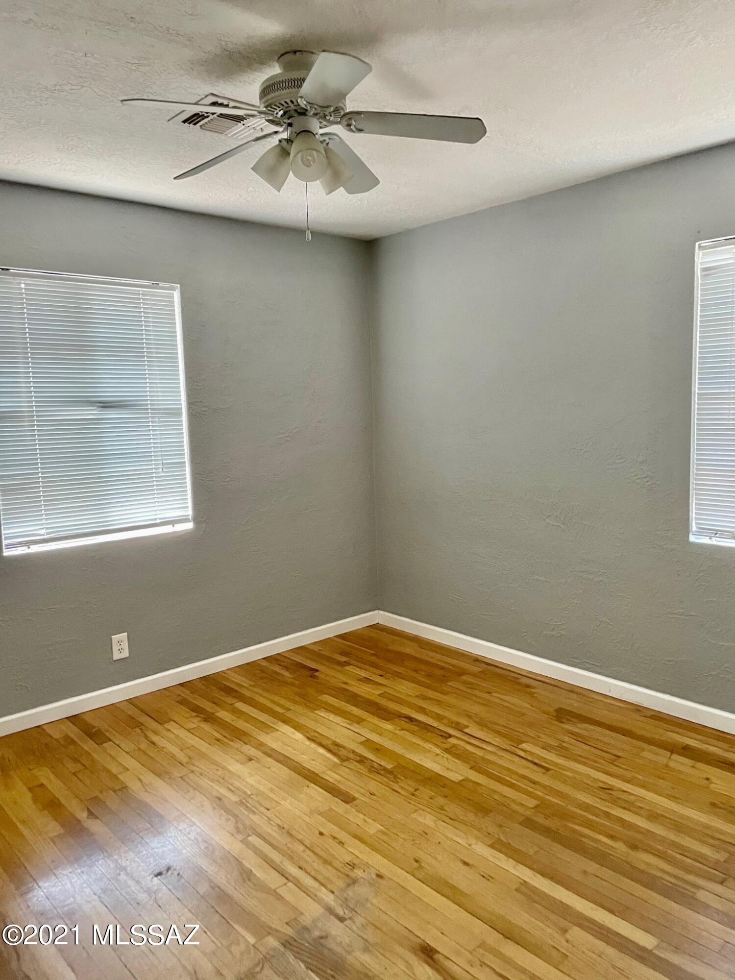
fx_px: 736
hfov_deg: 53.1
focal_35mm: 26
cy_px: 490
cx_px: 368
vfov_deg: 67.3
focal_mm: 4.2
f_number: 1.6
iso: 640
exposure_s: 1/35
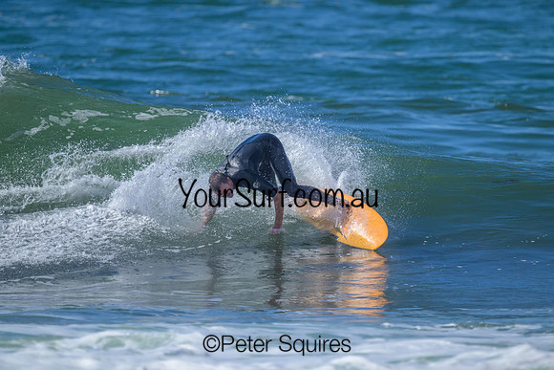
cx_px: 277
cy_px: 185
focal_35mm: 1120
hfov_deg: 1.8
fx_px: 17239
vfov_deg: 1.2
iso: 1600
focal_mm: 1120
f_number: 9
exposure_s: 1/4000
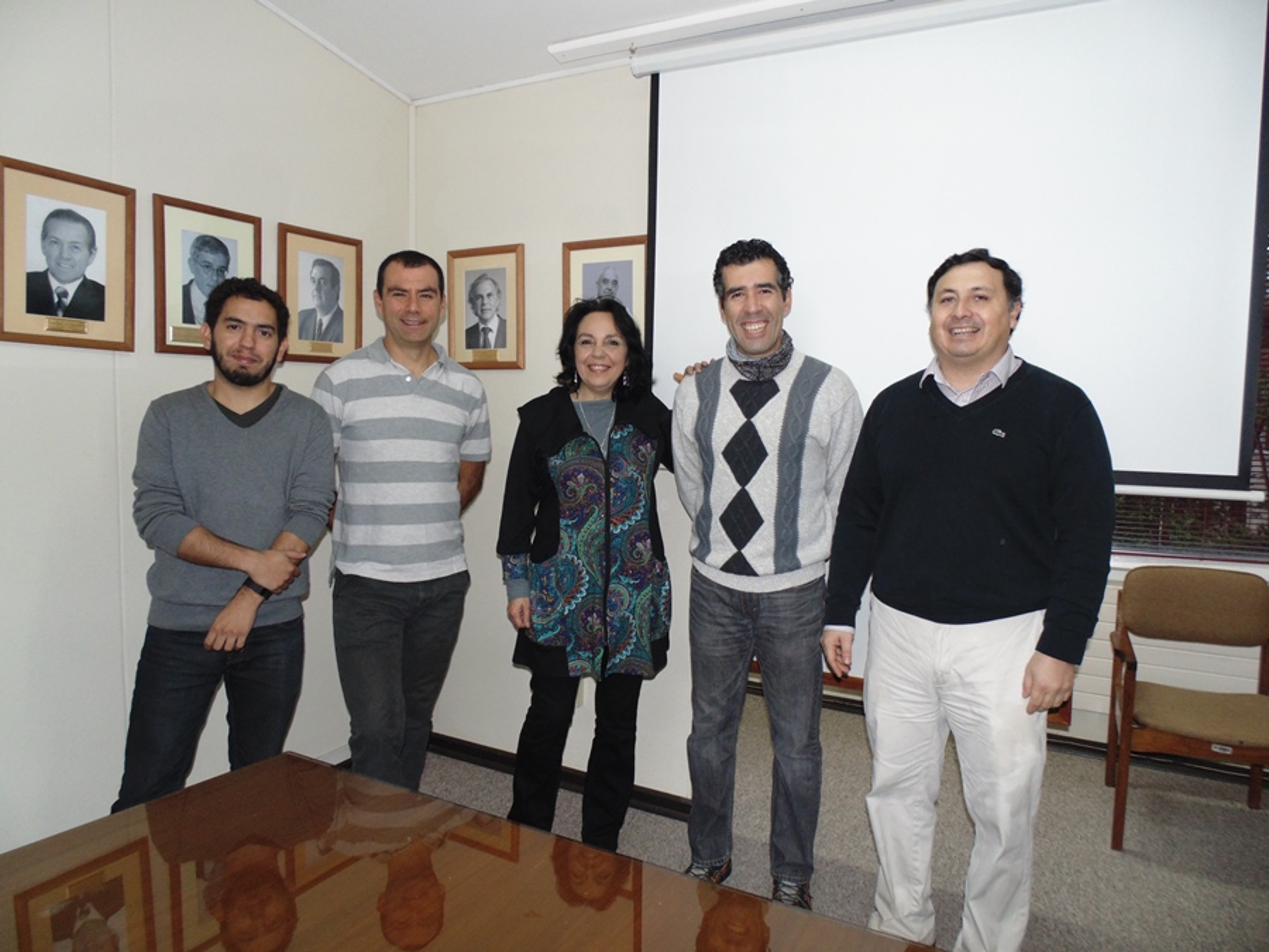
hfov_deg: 76.4
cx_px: 634
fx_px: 807
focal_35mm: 22
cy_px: 476
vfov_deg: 61.1
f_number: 3.1
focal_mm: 4
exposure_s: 1/30
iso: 400
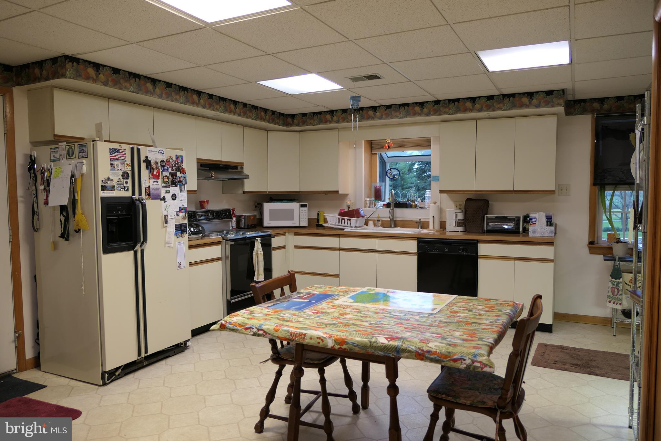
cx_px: 330
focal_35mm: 24
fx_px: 441
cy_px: 220
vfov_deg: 53.1
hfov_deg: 73.7
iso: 125
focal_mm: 8.9
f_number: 1.5
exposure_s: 1/60
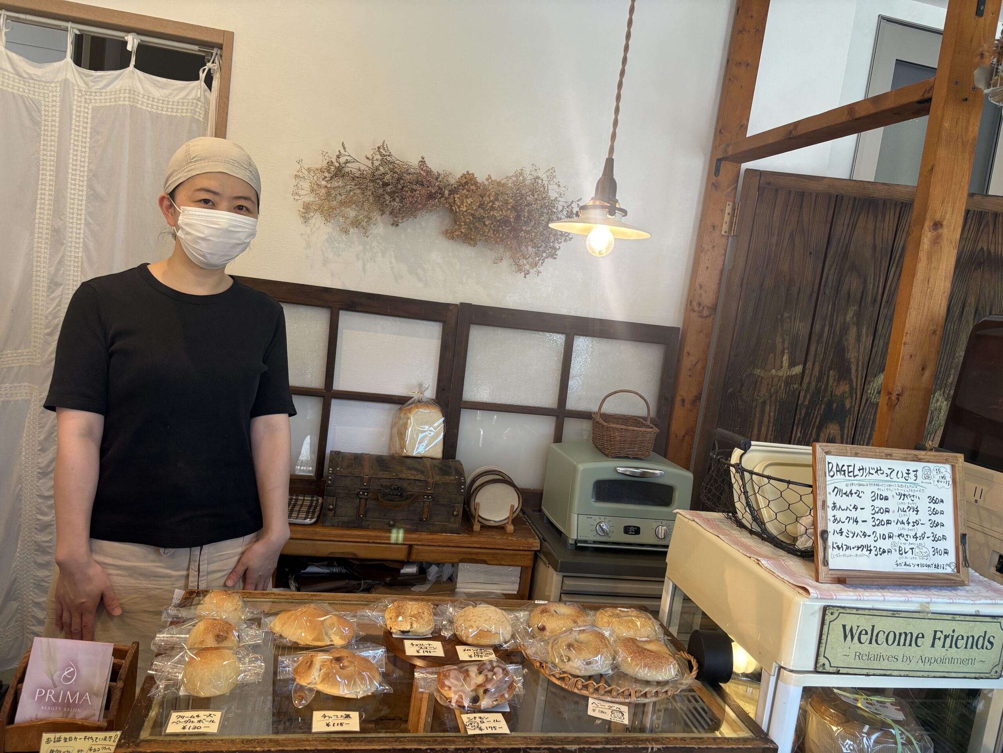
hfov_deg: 67.3
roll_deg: -6.1
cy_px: 376
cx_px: 502
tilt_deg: -6.6
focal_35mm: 26
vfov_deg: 53.1
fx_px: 753
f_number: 1.6
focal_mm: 5.96
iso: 100
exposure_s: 1/120
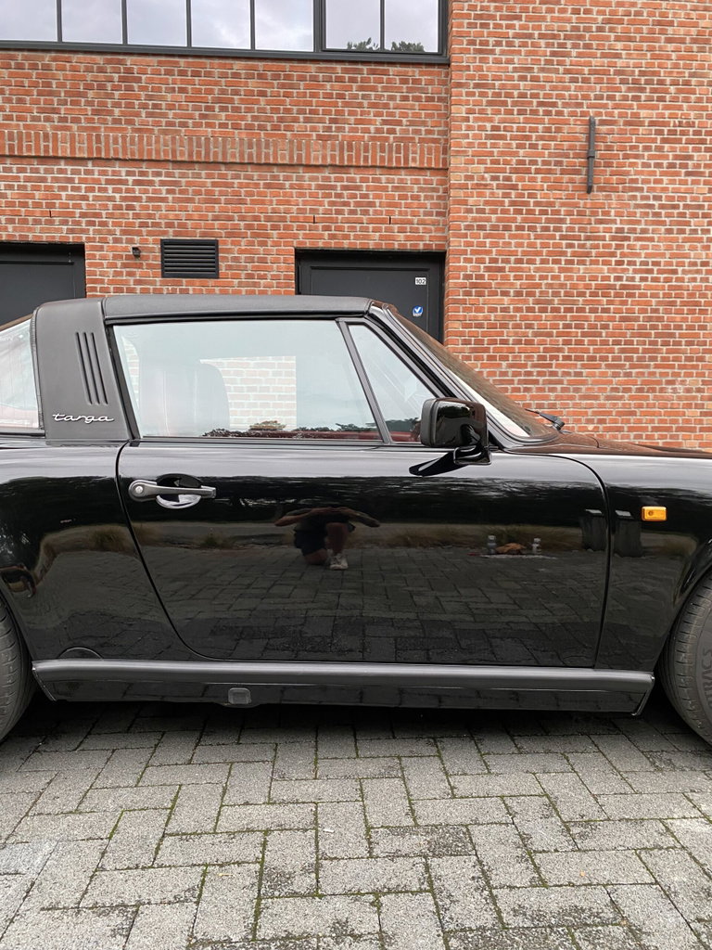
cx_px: 356
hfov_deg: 53.1
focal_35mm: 26
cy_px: 475
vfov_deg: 67.3
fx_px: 713
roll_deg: -1.4
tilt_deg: -4.2
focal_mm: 4.25
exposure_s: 1/92
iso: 125
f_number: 1.8
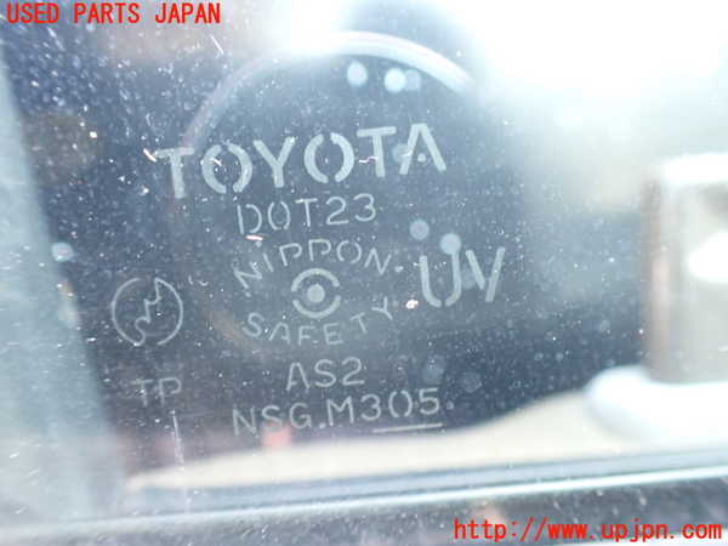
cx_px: 364
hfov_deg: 60.0
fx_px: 631
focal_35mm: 30
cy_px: 273
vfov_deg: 46.8
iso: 640
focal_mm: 5.4
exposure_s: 1/125
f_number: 2.3
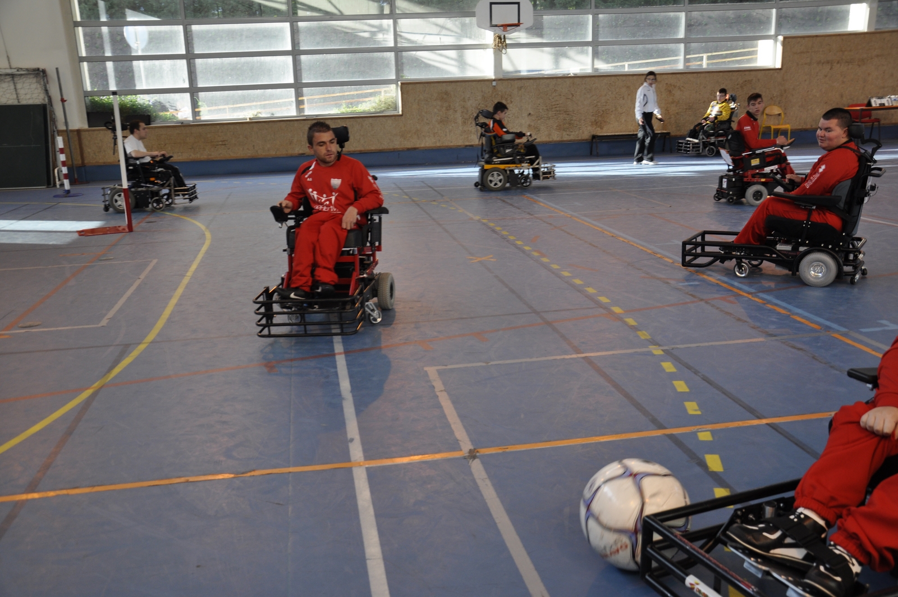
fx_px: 822
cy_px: 298
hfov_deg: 57.3
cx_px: 449
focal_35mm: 33
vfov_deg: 39.9
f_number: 5
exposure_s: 1/100
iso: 400
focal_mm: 22
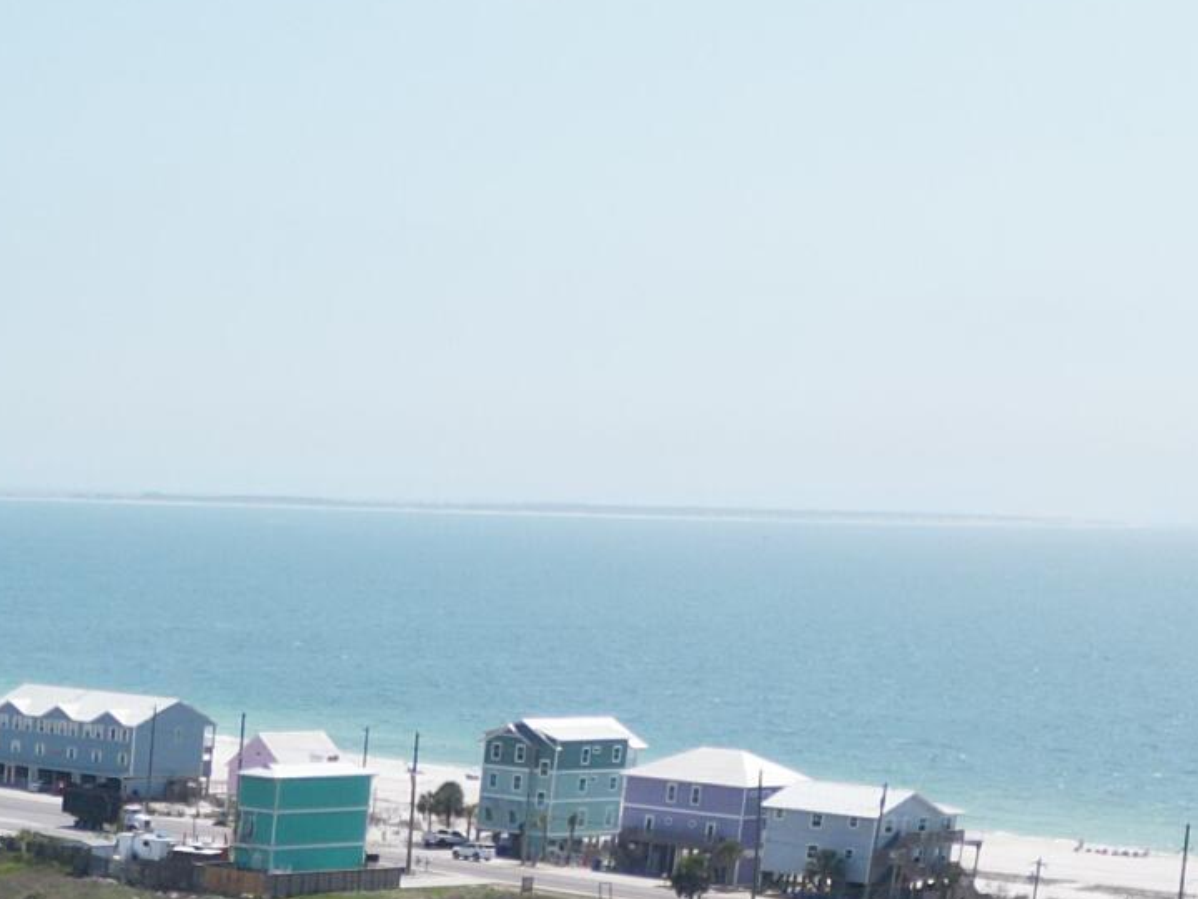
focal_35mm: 100
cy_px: 1716
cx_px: -319
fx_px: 3461
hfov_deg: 18.4
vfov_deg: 13.1
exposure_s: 1/2000
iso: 200
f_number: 1.7
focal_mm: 6.72
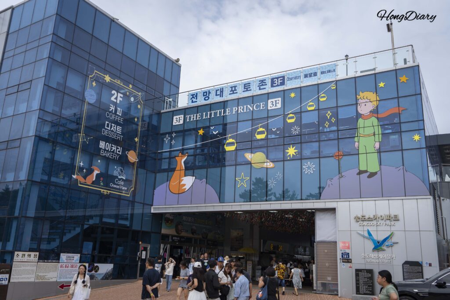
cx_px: 225
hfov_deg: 57.2
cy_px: 150
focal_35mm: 33
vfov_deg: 40.0
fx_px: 413
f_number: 10
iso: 100
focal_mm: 33
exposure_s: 1/125
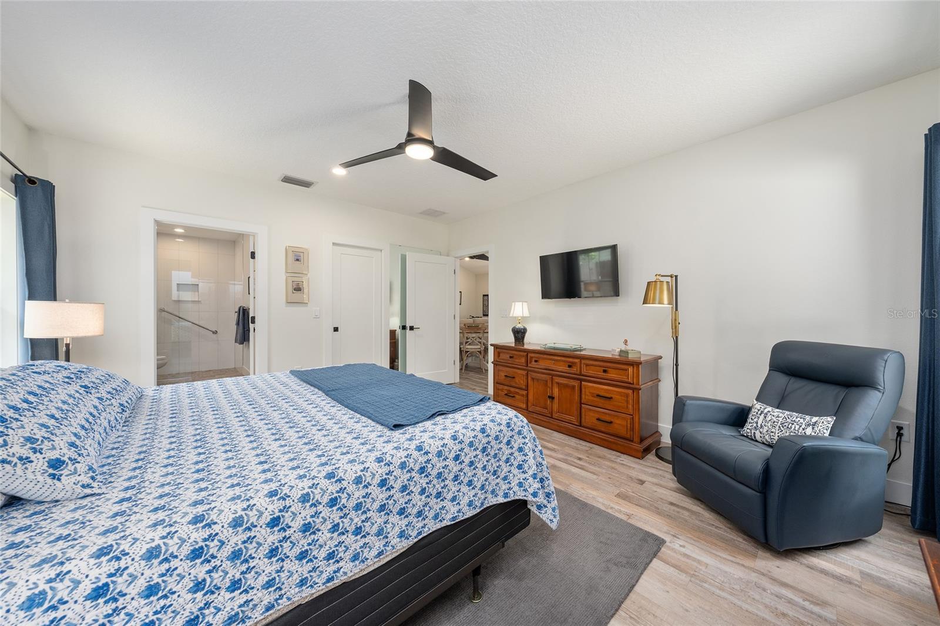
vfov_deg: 90.0
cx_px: 470
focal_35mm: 12
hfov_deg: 112.6
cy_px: 313
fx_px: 313
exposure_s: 1/15
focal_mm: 12
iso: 320
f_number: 7.1
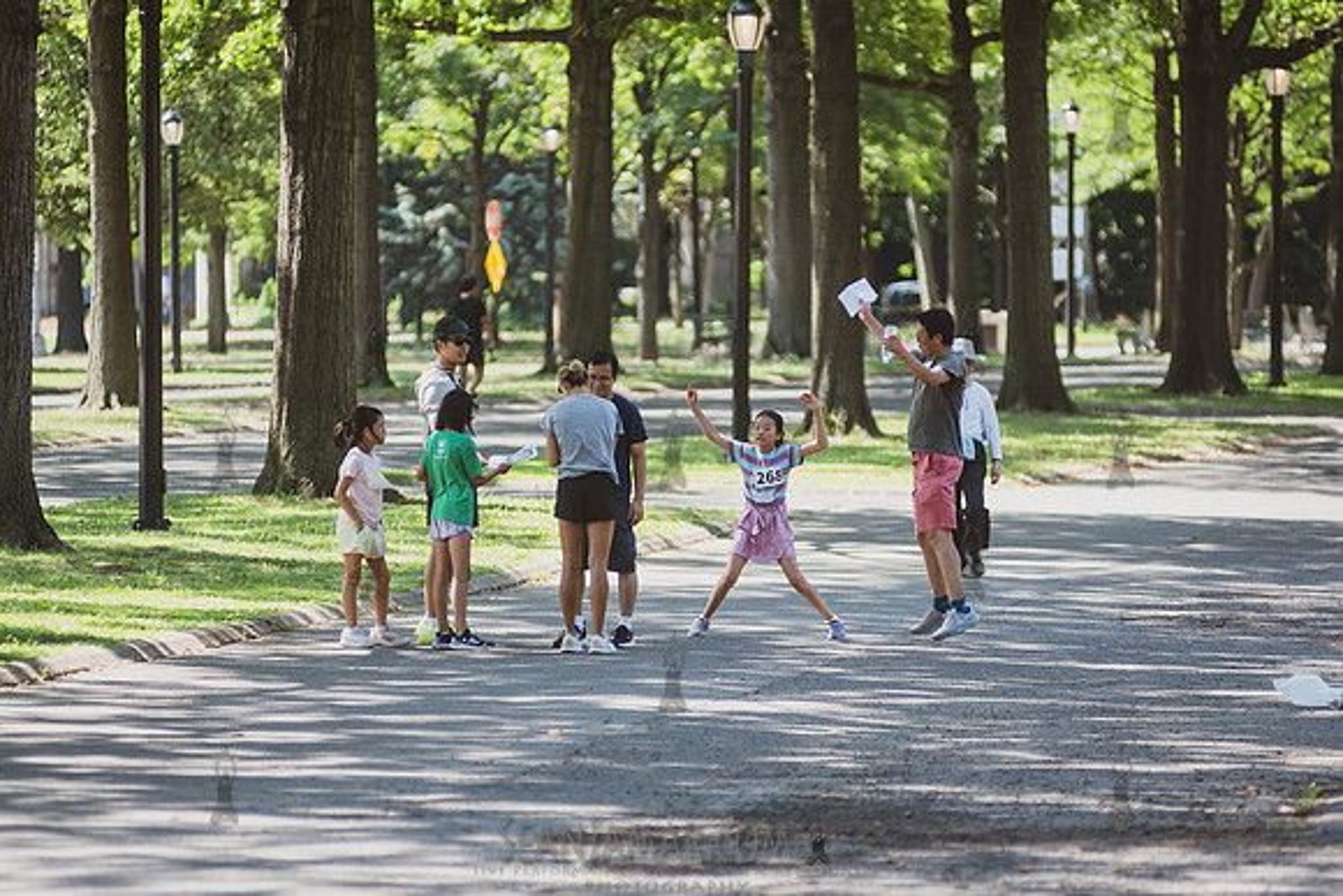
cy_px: 478
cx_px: 719
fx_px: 10269
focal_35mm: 275
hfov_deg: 7.5
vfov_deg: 5.0
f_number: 3.2
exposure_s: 1/640
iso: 200
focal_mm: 200
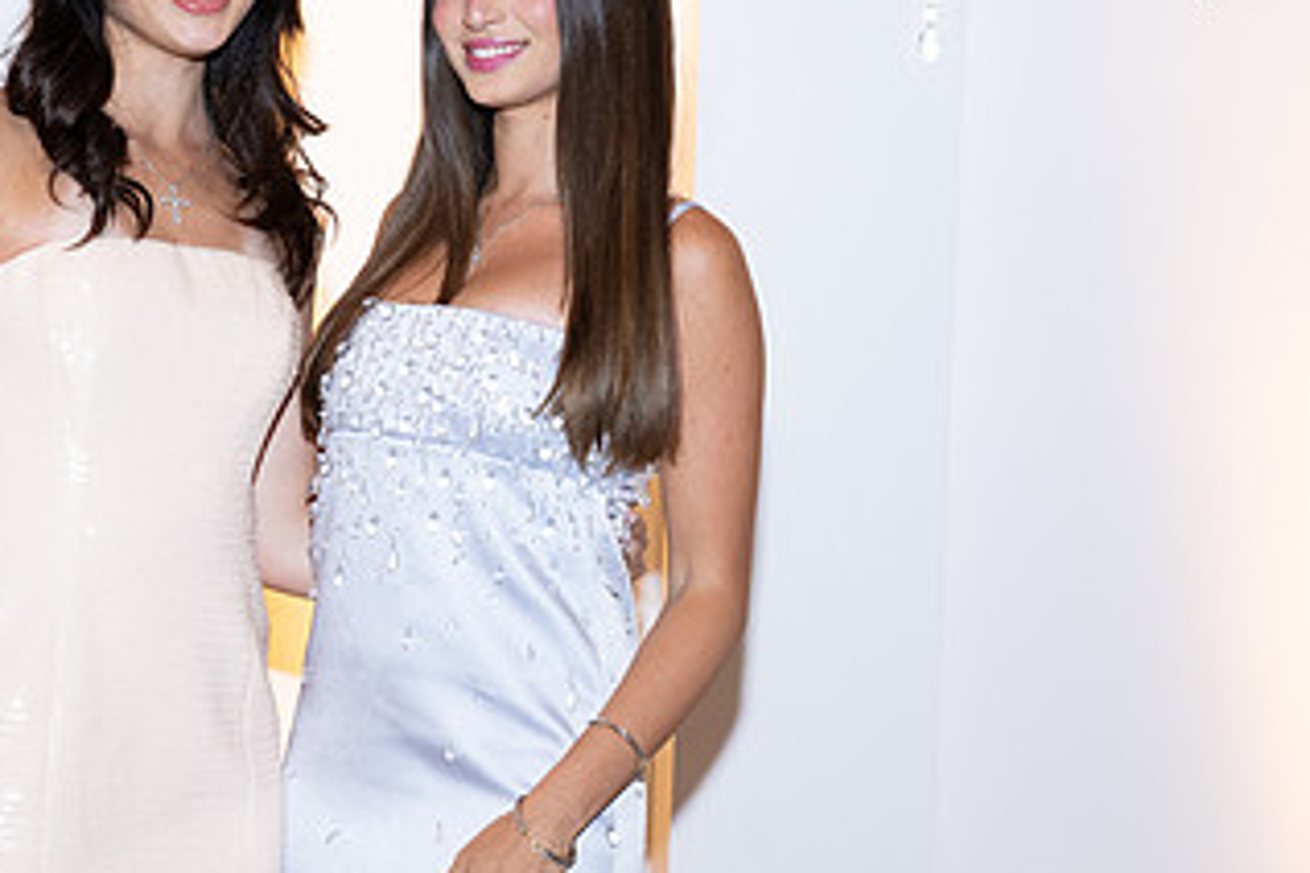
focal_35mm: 84
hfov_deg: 24.0
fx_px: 3056
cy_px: 360
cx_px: 375
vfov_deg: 16.3
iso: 1000
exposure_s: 1/80
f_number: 5.6
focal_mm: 46
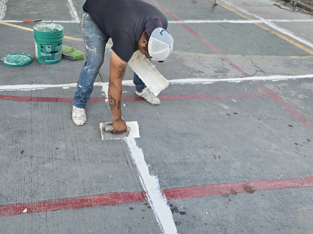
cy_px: 74
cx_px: 103
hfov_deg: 45.1
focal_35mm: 41
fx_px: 371
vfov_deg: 34.7
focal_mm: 6.3
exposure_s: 1/180
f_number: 1.7
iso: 32
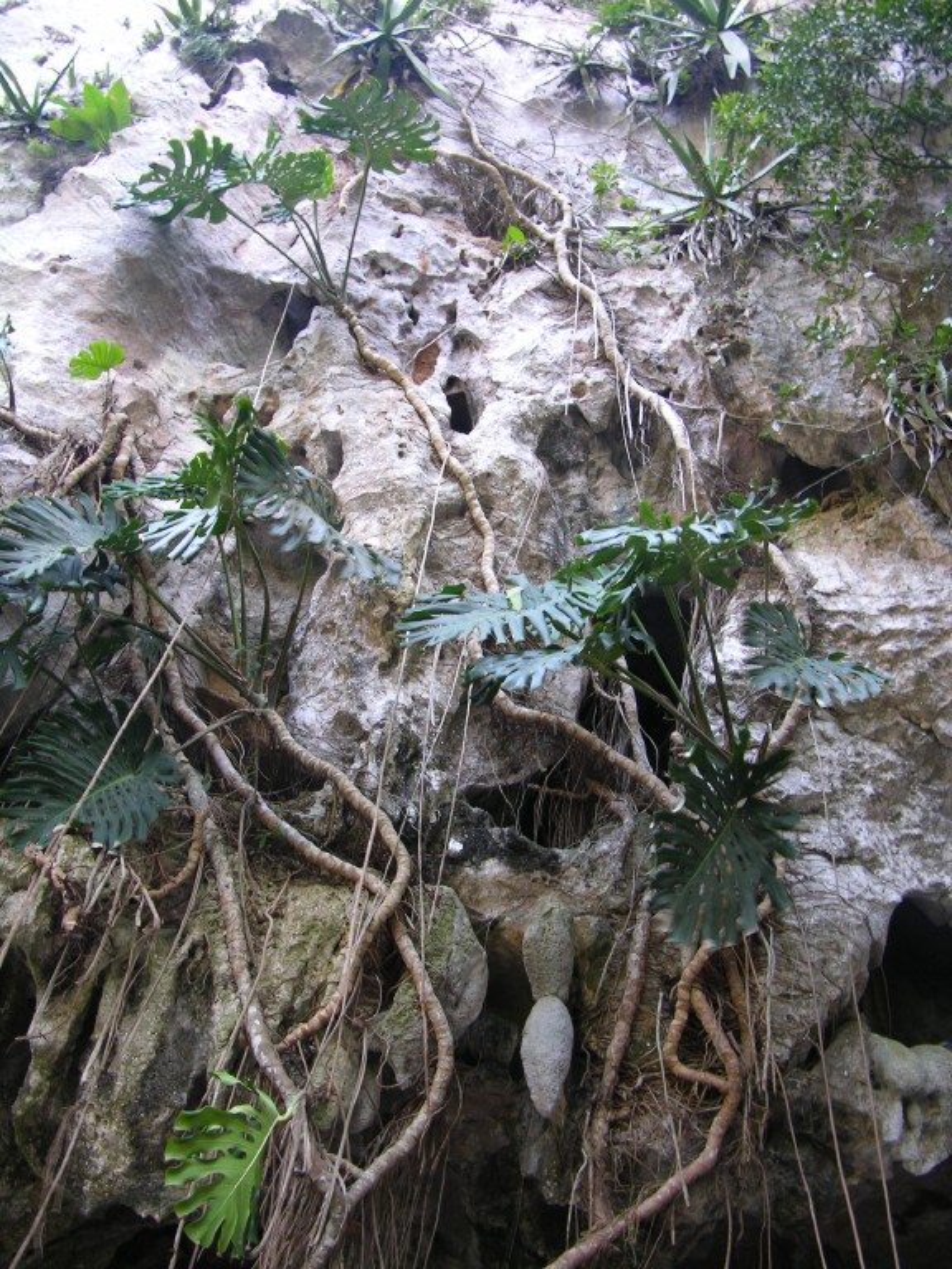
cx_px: 476
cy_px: 634
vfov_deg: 52.6
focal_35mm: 35
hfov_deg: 40.7
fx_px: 1283
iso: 52
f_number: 2.8
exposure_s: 1/3.8
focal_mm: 8.9
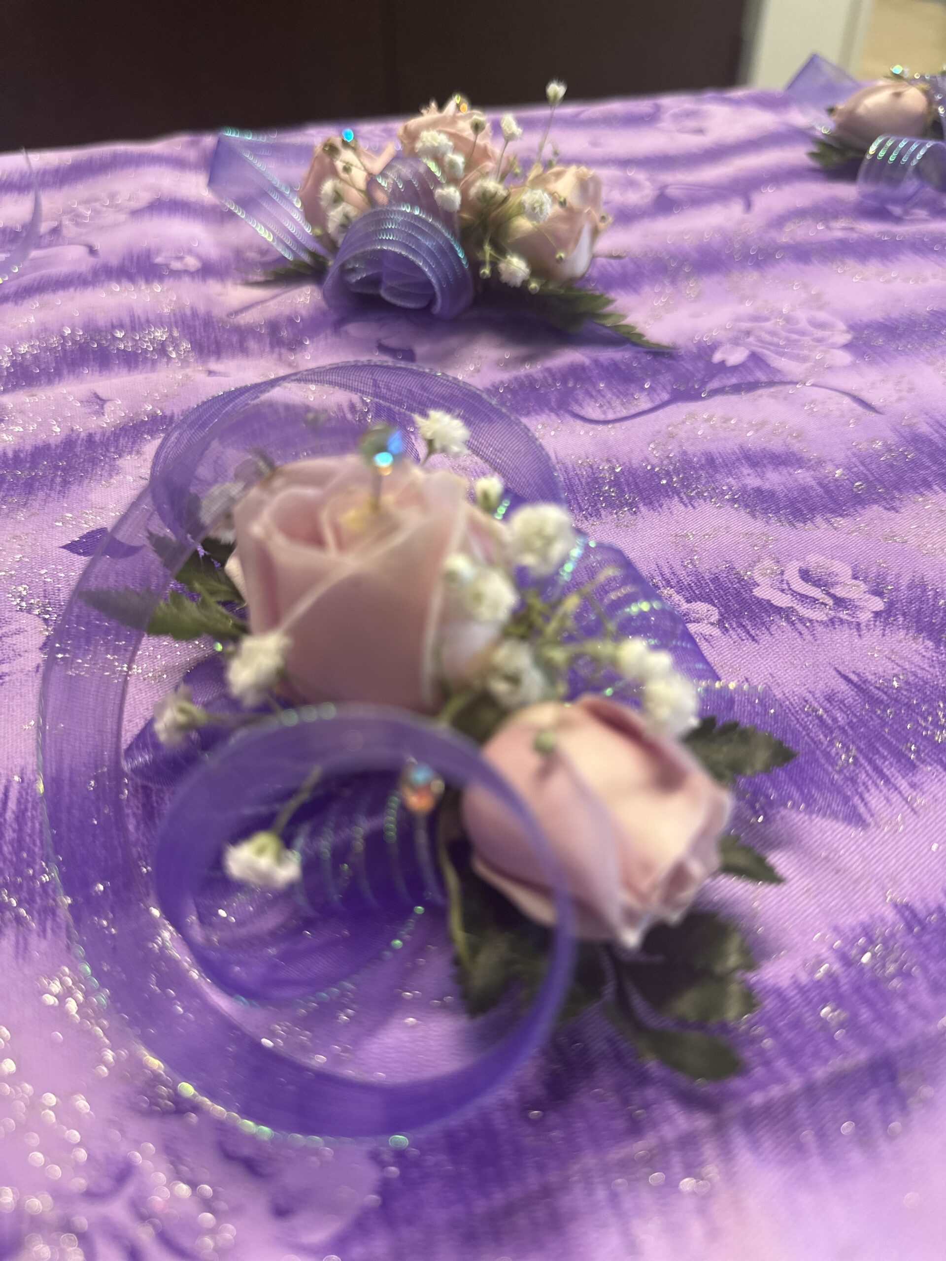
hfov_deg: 56.8
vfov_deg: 71.6
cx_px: 473
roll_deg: +1.4
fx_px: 875
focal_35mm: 24
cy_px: 630
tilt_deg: -43.0
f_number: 1.78
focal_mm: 6.86
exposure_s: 1/100
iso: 160
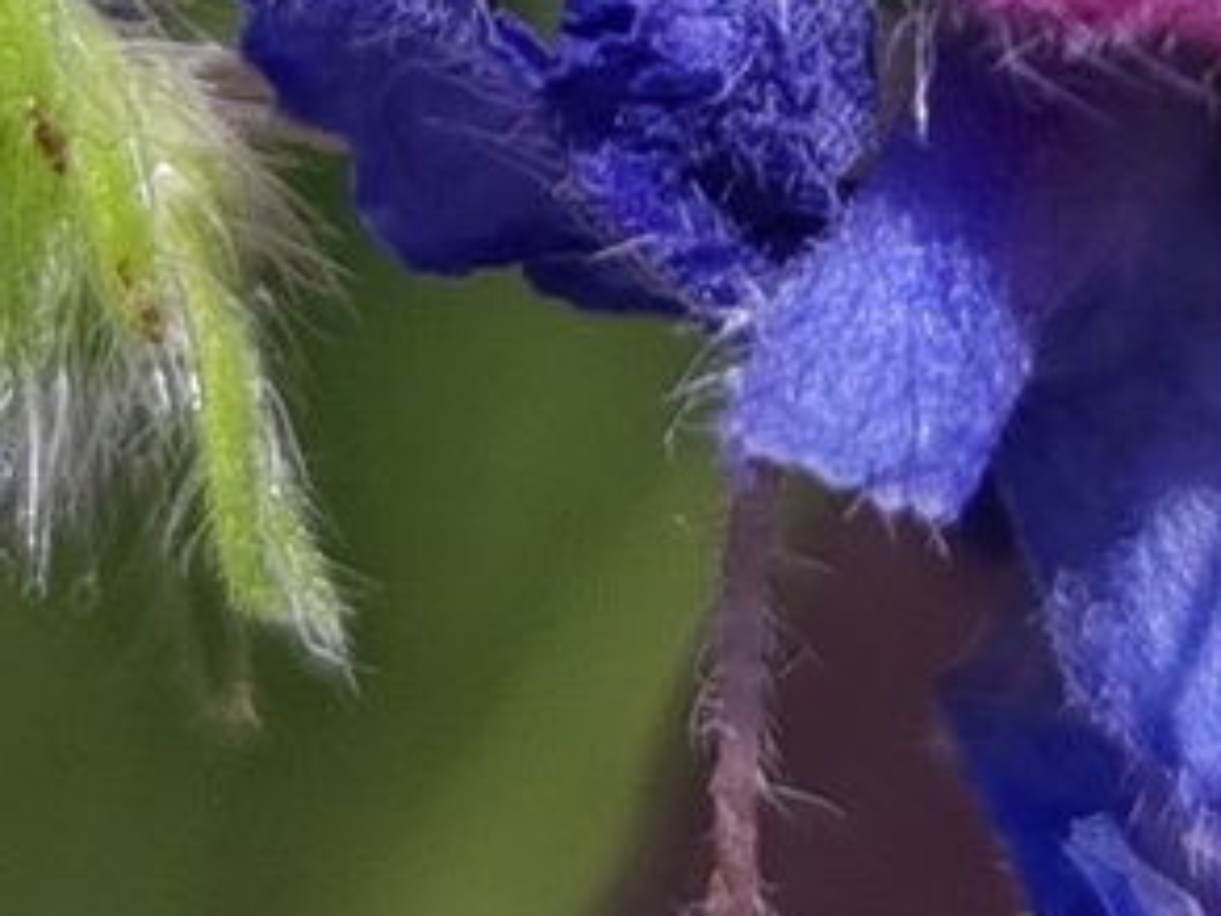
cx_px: 466
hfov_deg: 25.6
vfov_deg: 17.8
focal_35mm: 76
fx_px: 2681
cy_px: -360
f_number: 1.8
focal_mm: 5.4
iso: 50
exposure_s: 1/2000
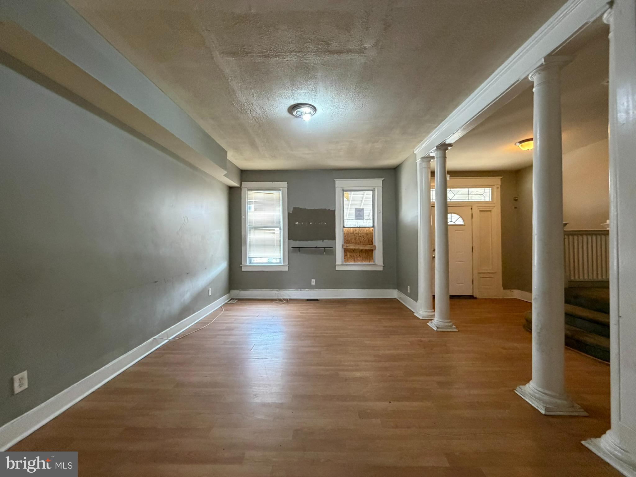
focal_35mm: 14
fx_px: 257
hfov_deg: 102.1
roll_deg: +2.2
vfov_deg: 85.7
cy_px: 238
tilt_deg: +2.1
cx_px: 318
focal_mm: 2.22
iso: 500
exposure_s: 1/60
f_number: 2.2
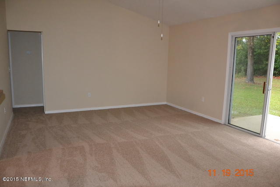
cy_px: 94
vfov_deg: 48.0
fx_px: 210
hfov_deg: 67.4
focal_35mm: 27
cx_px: 140
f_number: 3.5
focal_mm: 18
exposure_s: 1/60
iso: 3200
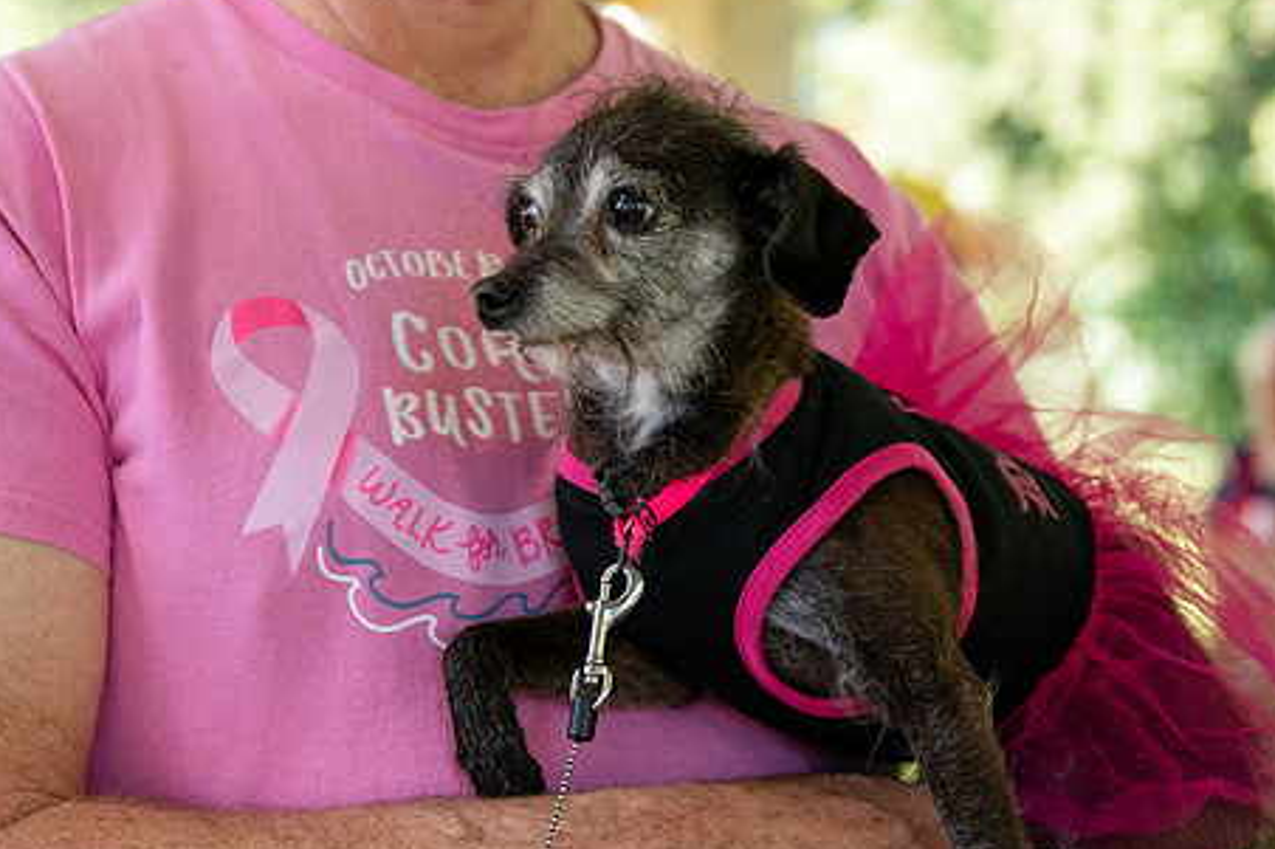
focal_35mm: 86
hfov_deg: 23.7
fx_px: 3045
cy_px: 482
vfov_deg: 15.9
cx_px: 623
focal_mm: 45
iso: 250
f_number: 2.8
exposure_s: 1/400
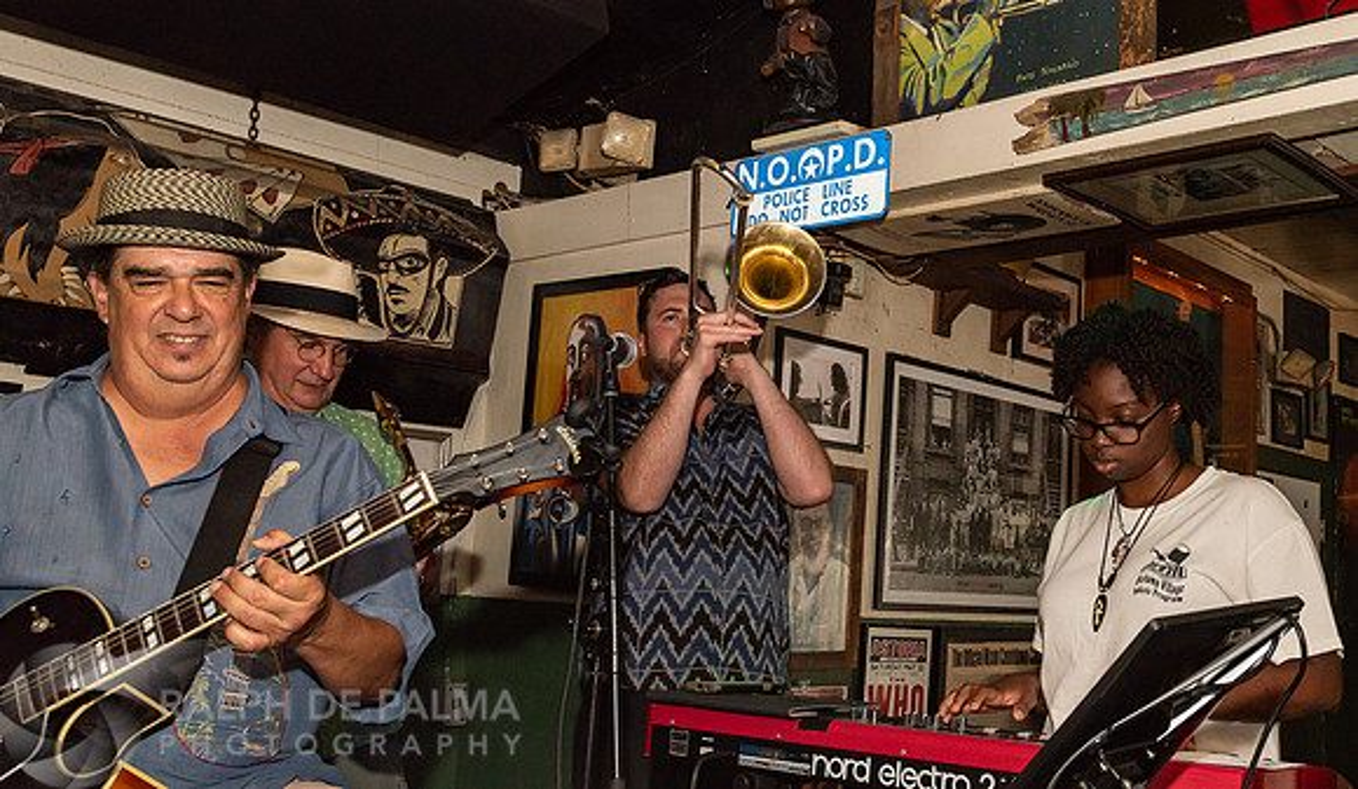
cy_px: 380
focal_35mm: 39
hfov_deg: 50.8
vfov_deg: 31.3
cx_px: 873
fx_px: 1410
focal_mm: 26
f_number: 9
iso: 800
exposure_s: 1/125
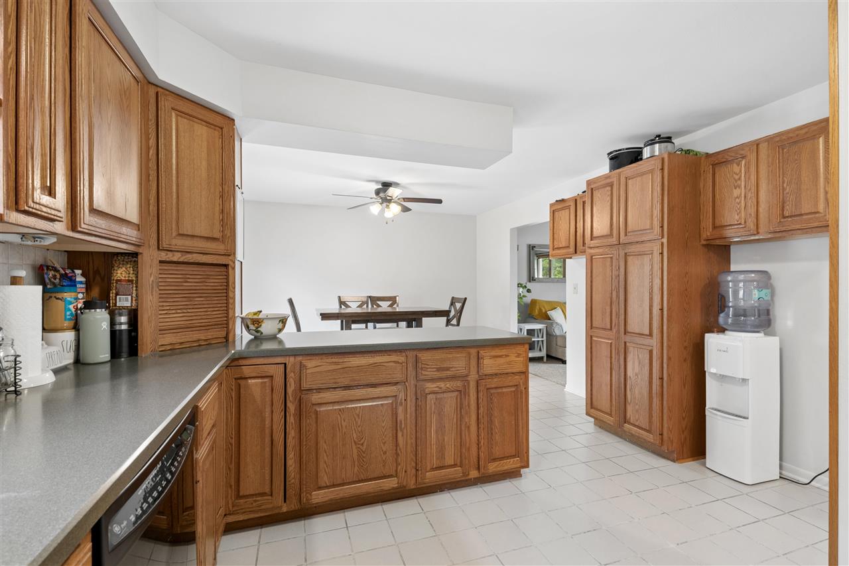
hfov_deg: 93.3
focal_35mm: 17
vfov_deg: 70.4
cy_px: 283
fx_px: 401
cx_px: 424
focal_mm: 17
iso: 400
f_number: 9
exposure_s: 1/4
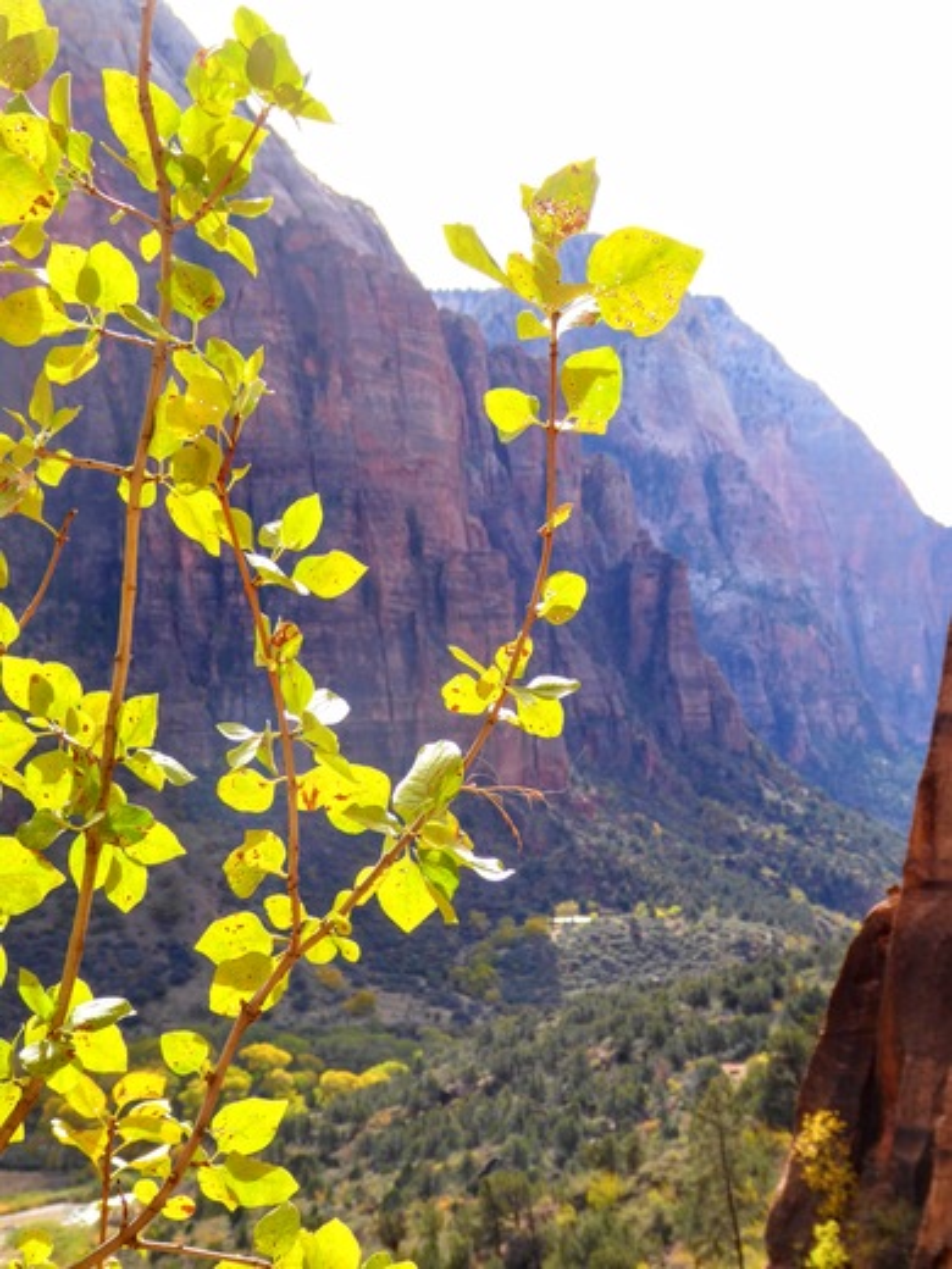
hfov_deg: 17.6
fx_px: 3080
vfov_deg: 23.3
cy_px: 634
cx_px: 476
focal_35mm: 84
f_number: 4.8
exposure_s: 1/200
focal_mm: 15
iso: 80
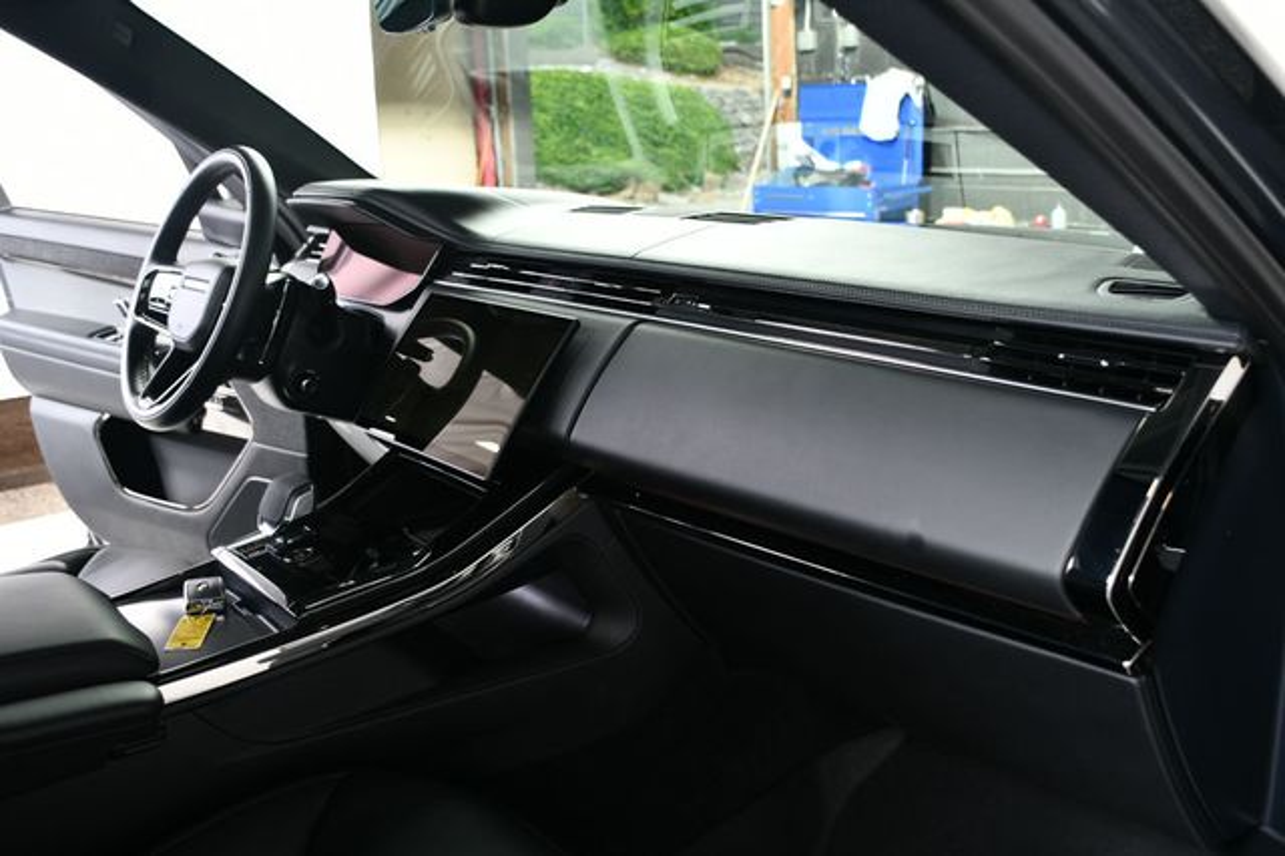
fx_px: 1213
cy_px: 428
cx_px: 642
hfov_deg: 55.8
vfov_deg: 38.8
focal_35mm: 34
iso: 100
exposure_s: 1/160
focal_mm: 23
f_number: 3.8
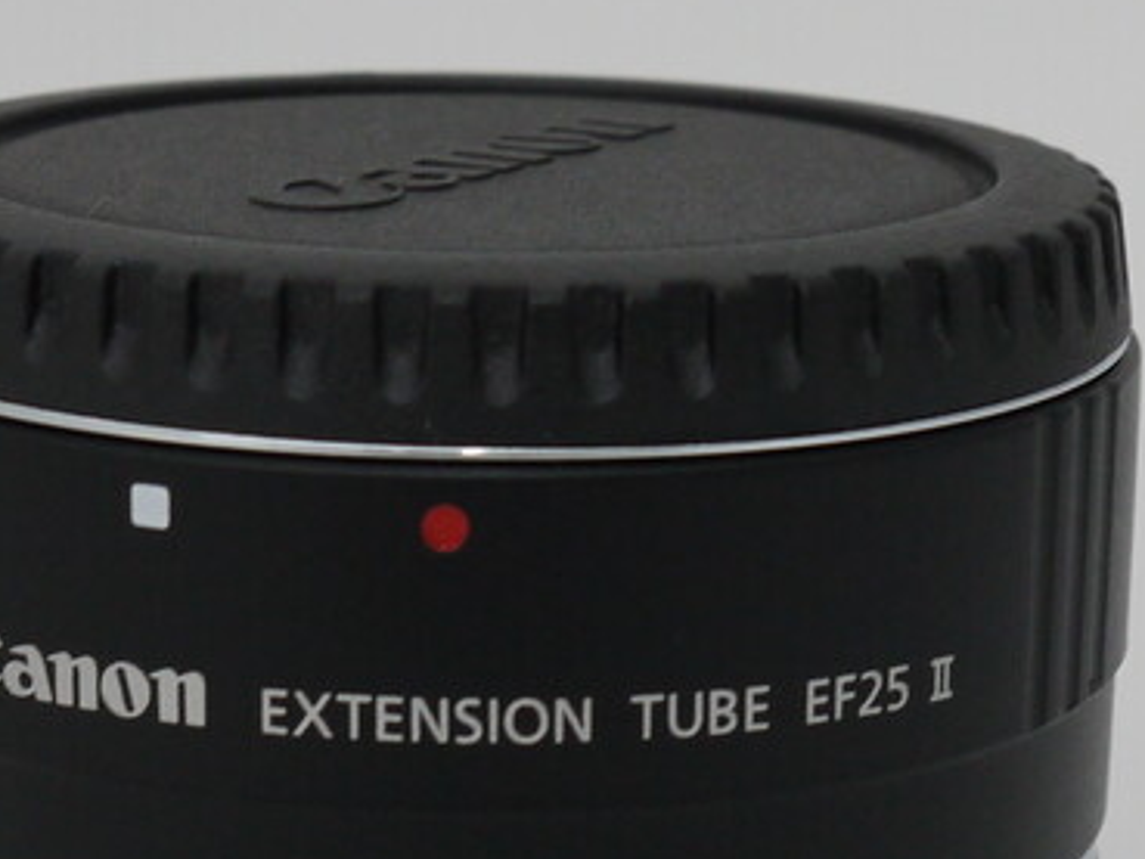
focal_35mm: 130
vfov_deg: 11.3
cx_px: 512
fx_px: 4301
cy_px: 757
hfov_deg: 15.2
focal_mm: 20
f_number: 8
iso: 400
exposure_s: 1/40
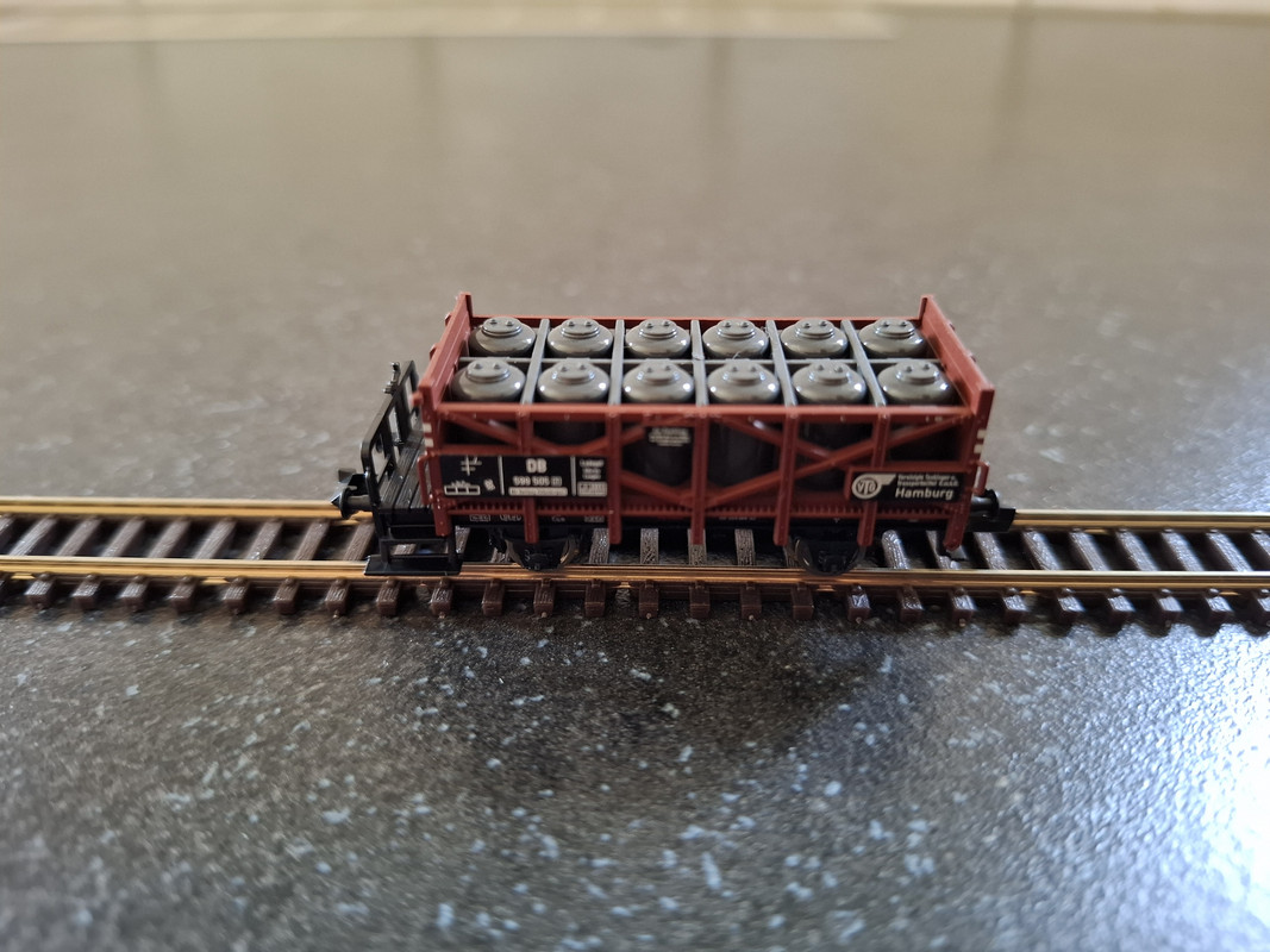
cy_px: 476
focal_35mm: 23
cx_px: 635
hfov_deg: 73.9
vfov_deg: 58.9
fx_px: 844
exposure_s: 1/25
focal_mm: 5.54
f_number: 1.8
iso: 400
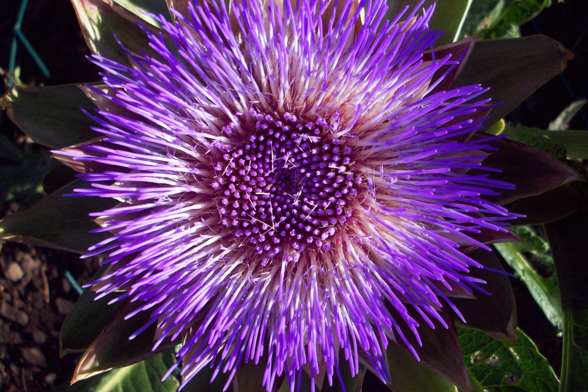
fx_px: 637
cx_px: 295
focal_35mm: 39
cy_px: 186
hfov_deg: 49.6
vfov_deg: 34.2
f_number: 5.6
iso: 80
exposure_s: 1/203
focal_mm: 6.2
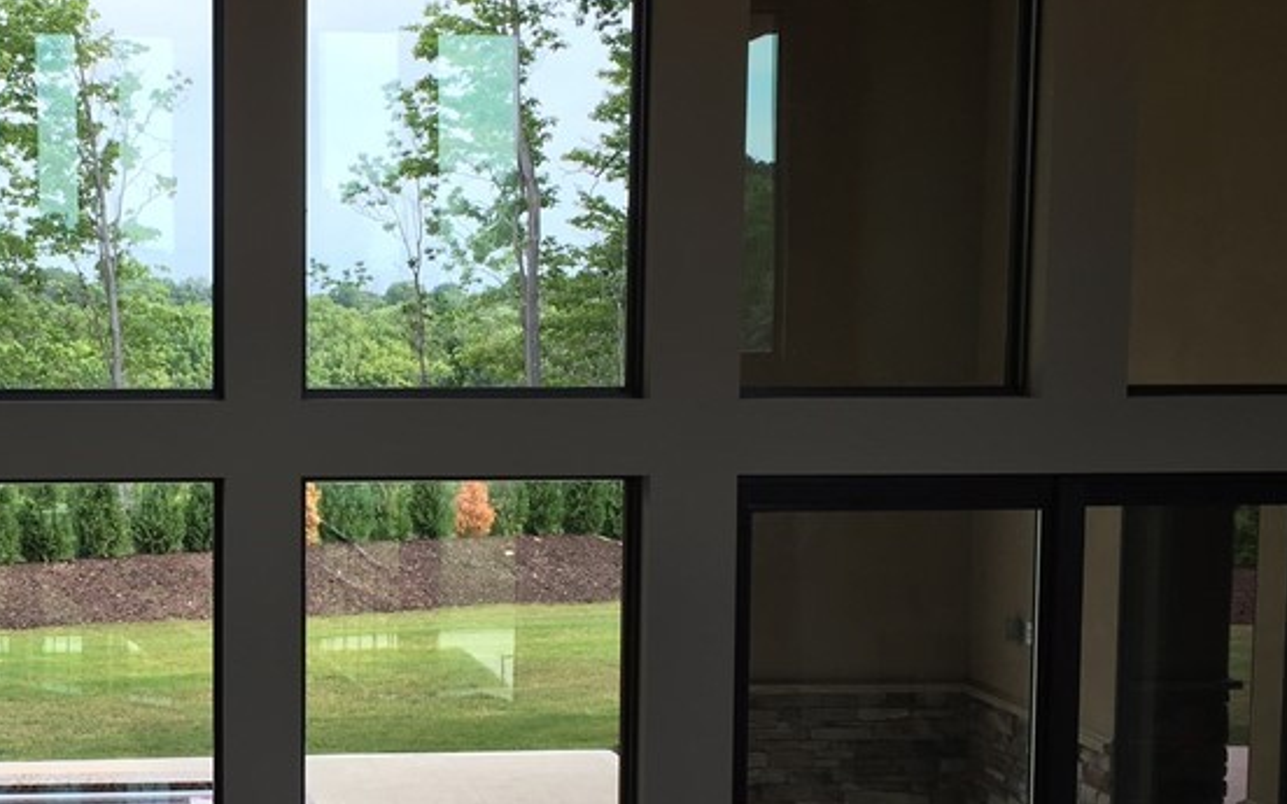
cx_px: 214
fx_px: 1999
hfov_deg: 34.3
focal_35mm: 57
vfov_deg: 22.7
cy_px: 473
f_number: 2.2
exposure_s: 1/195
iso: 25
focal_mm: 4.15
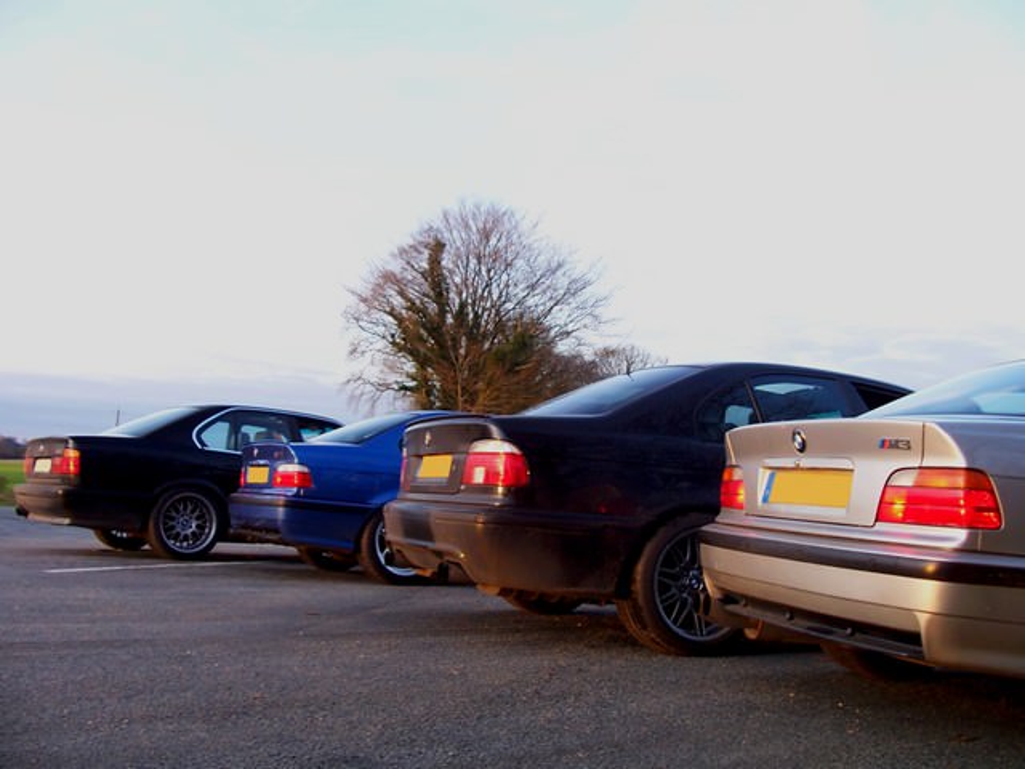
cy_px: 384
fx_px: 1036
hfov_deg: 52.6
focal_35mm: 35
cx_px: 512
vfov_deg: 40.7
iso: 80
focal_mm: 6
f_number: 2.8
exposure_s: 1/45
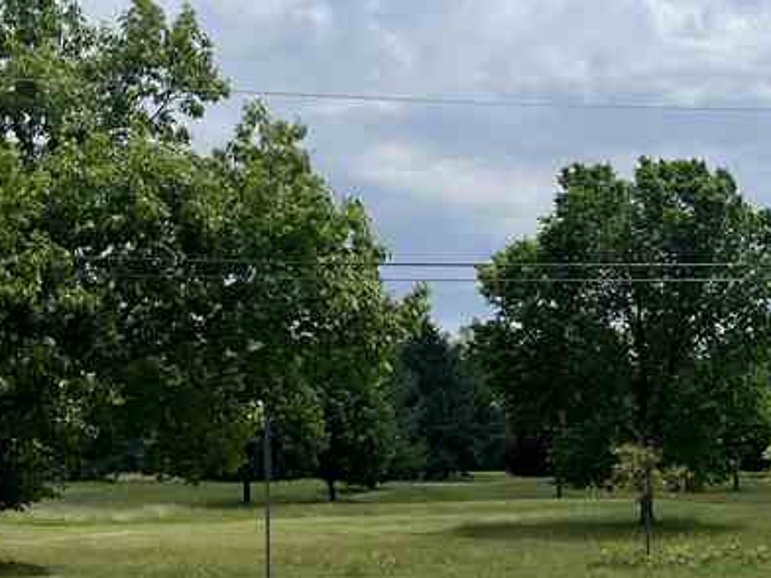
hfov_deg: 22.9
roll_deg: -0.3
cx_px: 537
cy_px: 344
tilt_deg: +2.2
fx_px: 1893
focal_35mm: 85
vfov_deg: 17.4
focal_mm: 5.1
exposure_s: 1/7874
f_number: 1.6
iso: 50
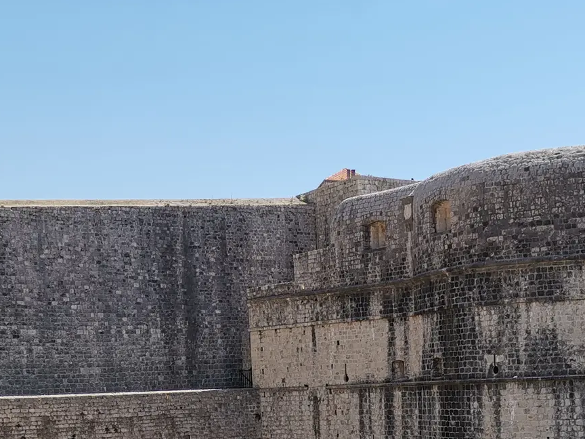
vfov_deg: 23.0
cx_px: 427
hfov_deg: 31.7
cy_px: 485
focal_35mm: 60
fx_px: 1014
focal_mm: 5.58
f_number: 1.8
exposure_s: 1/2415
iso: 50
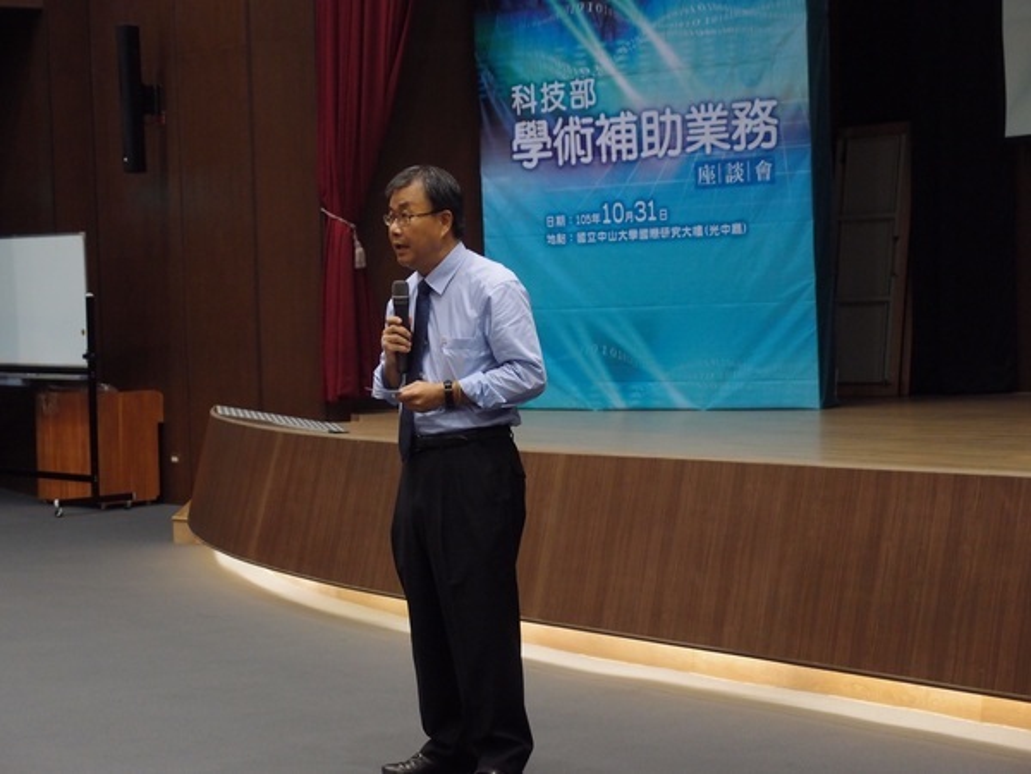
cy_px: 387
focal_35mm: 65
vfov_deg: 22.6
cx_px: 516
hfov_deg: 29.8
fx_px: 1936
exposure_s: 1/80
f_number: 2.2
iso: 320
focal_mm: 14.05
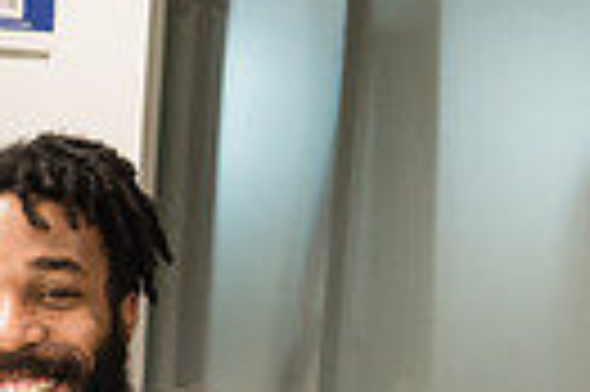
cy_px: 589
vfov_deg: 8.2
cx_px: -656
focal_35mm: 164
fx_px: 2684
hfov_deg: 11.2
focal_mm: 35
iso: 2500
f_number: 4
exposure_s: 1/250
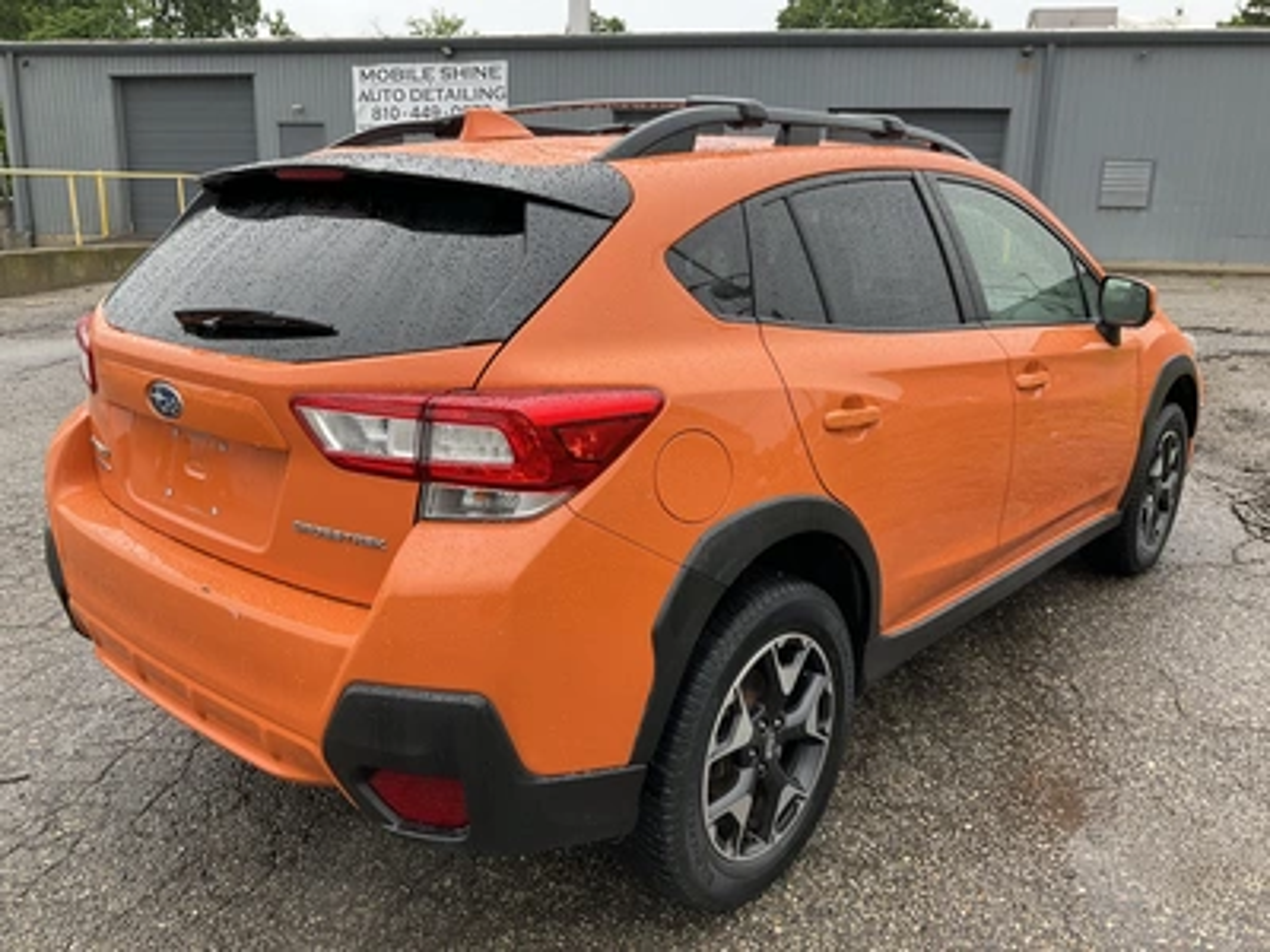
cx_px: 635
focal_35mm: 29
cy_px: 476
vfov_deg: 48.2
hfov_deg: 61.7
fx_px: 1064
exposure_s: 1/140
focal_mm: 3
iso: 20
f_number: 1.8
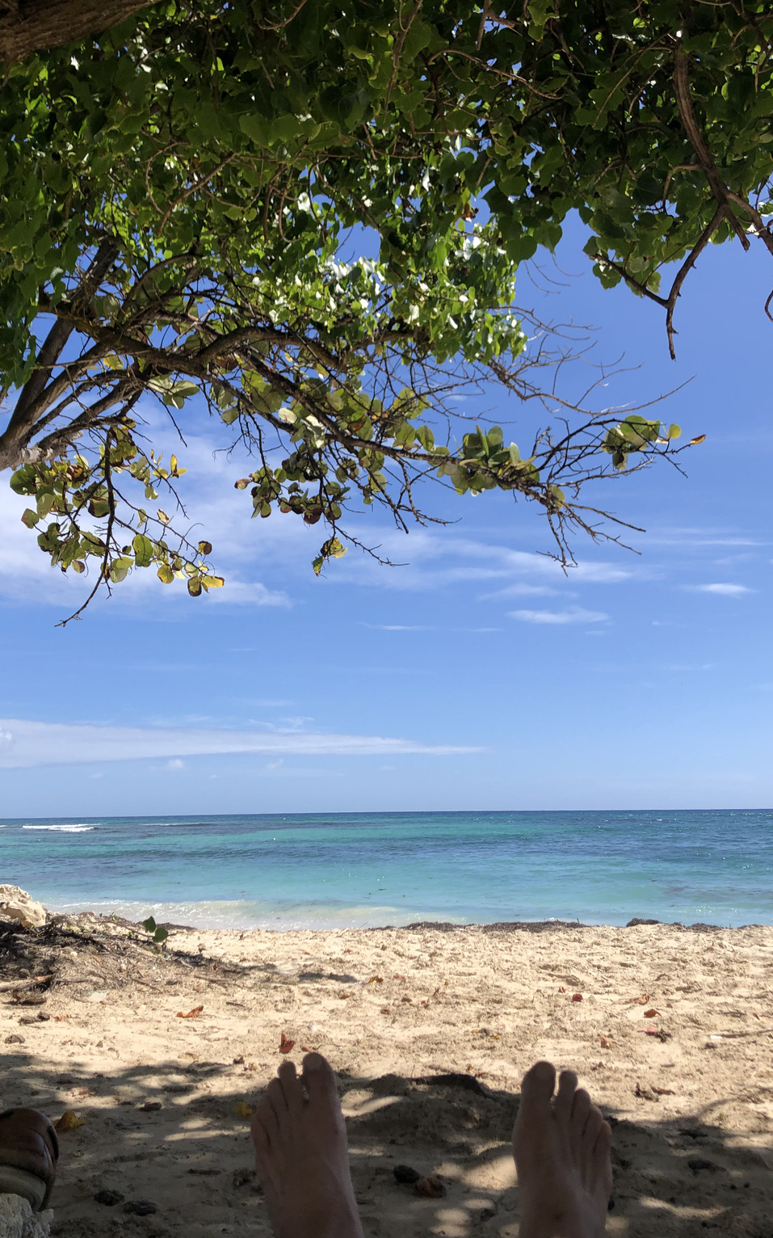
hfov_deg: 40.6
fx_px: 1045
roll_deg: +0.9
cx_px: 376
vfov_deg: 61.2
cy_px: 617
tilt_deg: +11.2
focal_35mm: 31
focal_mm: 4
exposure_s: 1/3003
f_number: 1.8
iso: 20
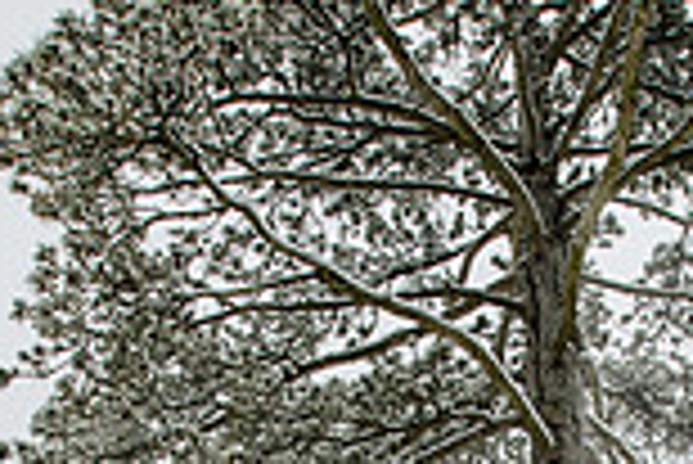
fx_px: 1233
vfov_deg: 18.4
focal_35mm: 64
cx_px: 446
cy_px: 737
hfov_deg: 31.2
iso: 250
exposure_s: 1/400
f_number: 5
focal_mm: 17
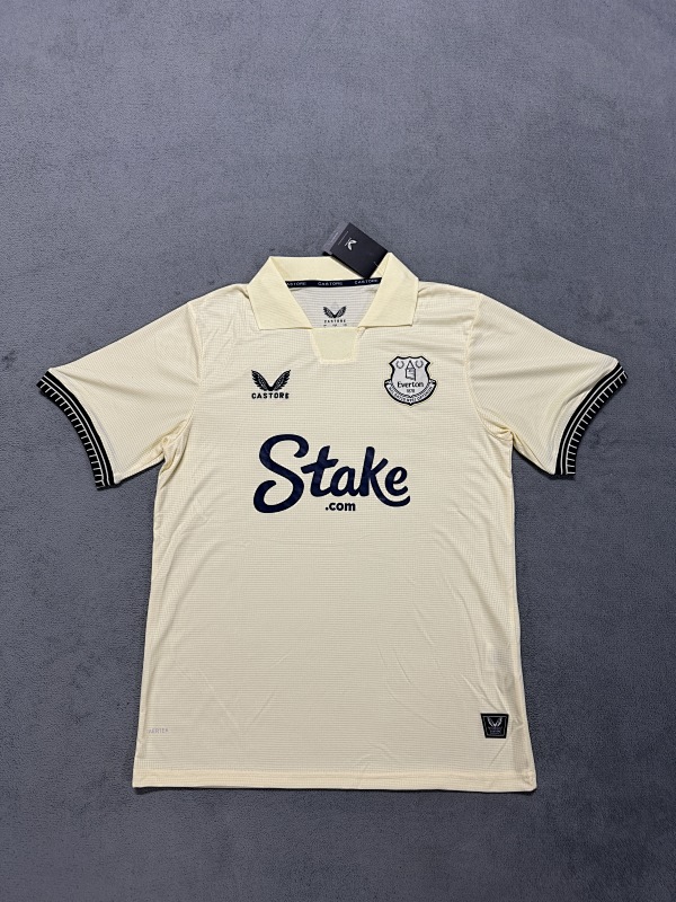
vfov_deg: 71.6
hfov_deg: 56.8
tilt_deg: -78.1
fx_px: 625
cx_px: 338
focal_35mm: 24
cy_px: 451
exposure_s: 1/100
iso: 160
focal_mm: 6.76
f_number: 1.78
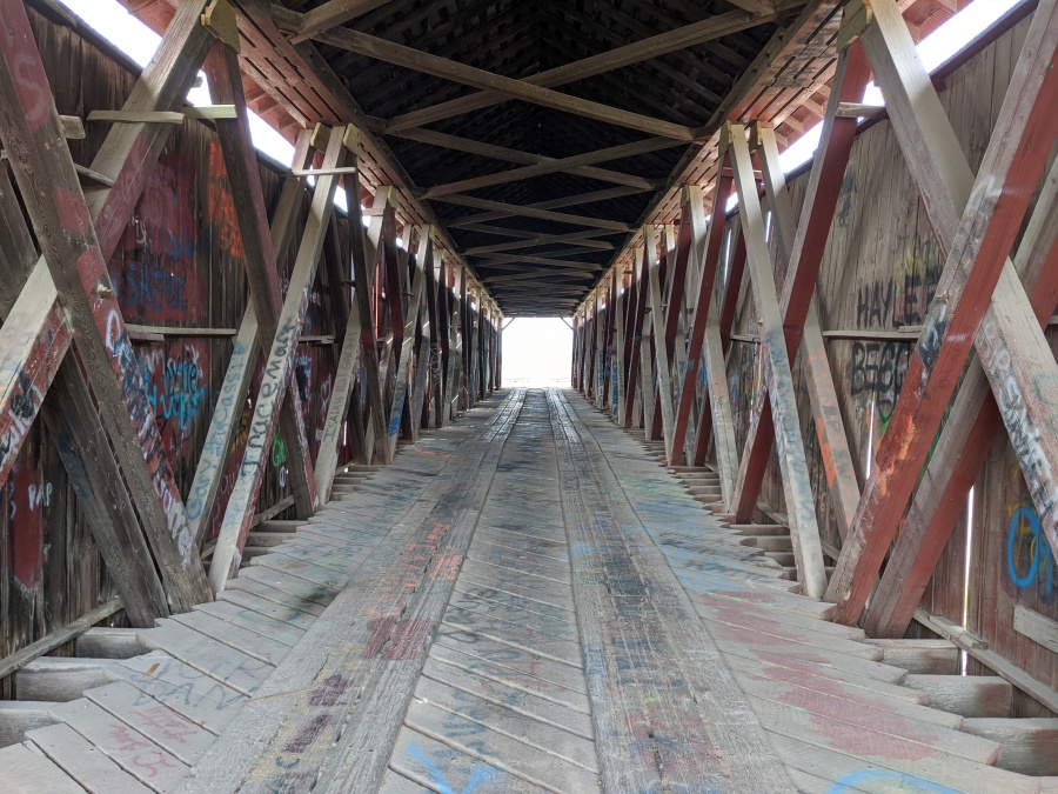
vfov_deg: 51.4
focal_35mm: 27
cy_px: 397
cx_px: 529
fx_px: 825
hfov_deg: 65.3
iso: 53
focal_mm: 4.44
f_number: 1.8
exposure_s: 1/125
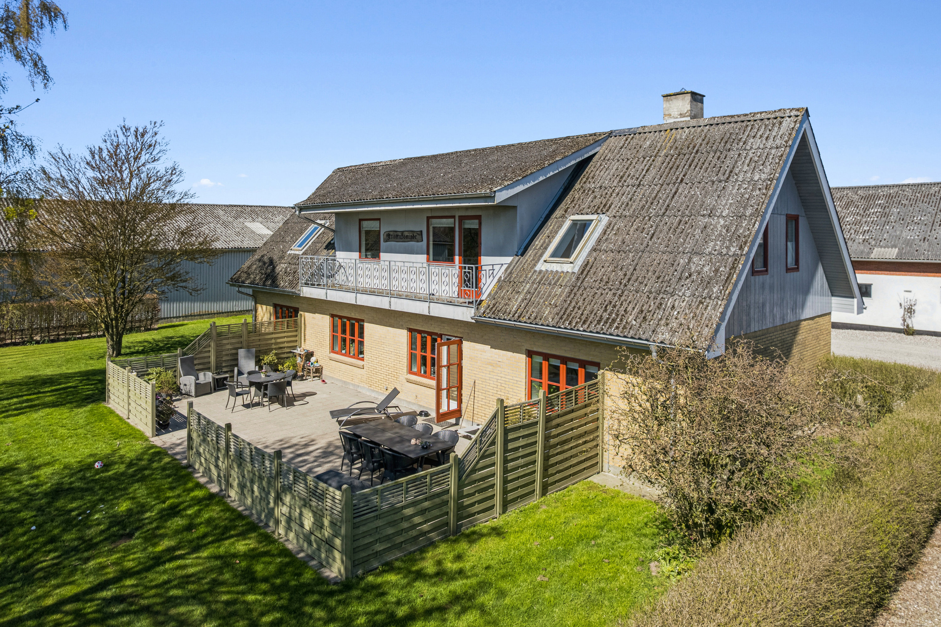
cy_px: 314
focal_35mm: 22
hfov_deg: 78.6
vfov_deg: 57.2
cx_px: 470
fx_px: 575
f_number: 2.8
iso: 130
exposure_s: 1/2000
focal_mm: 8.4
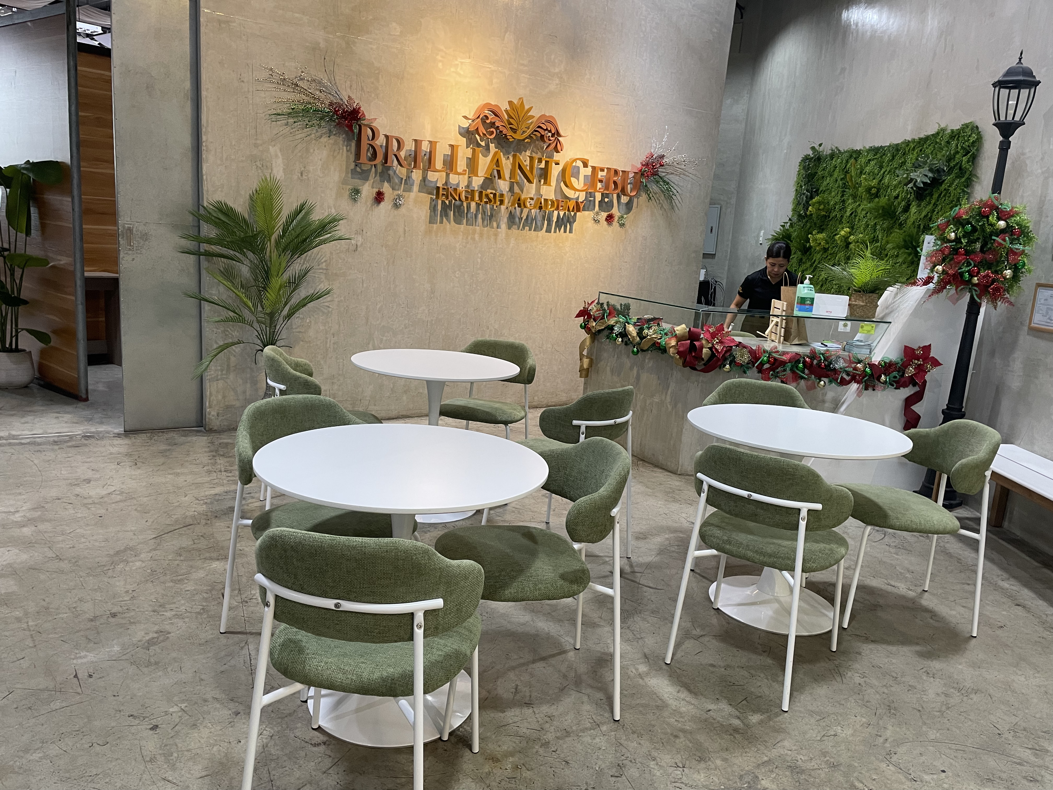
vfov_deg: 53.1
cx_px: 526
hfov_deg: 67.3
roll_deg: -4.4
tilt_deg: -12.3
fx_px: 791
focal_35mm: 26
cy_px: 395
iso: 125
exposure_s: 1/60
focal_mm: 4.2
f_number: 1.6
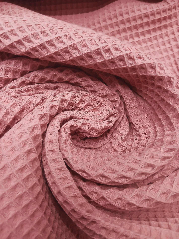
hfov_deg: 51.4
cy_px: 120
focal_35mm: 27
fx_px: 186
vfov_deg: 65.3
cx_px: 90
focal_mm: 3.98
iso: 400
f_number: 1.8
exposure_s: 1/25
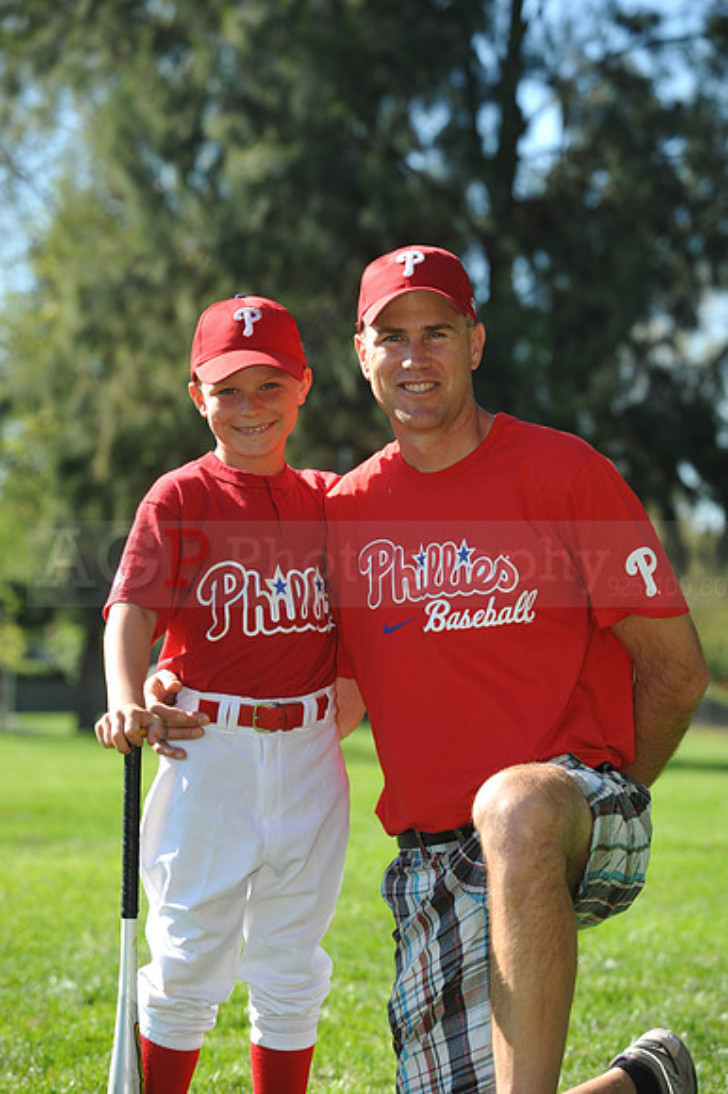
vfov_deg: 17.1
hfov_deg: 11.4
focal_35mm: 120
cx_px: 364
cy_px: 547
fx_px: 3644
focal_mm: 120
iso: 200
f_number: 5.6
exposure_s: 1/400
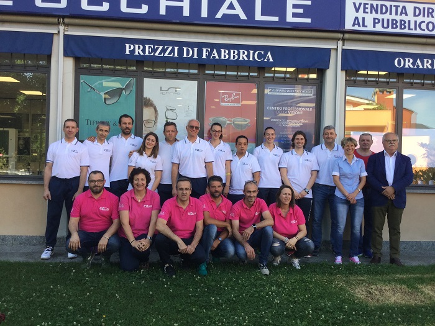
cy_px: 163
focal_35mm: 31
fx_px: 390
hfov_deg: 58.4
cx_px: 218
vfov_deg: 45.4
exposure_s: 1/160
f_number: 2.4
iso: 25
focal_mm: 3.3
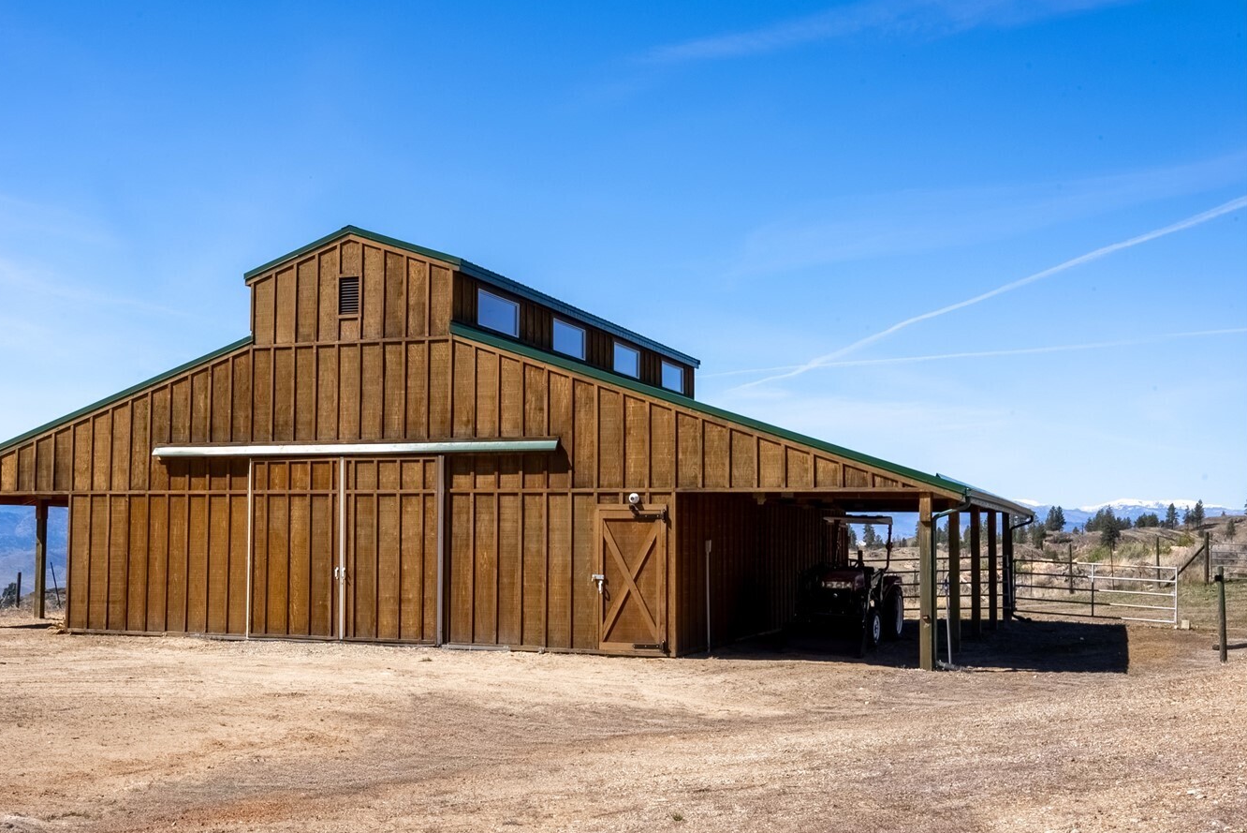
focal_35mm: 43
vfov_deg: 31.4
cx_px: 457
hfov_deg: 45.2
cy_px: 425
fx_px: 1482
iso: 100
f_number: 22
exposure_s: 1/3200
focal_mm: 33.6
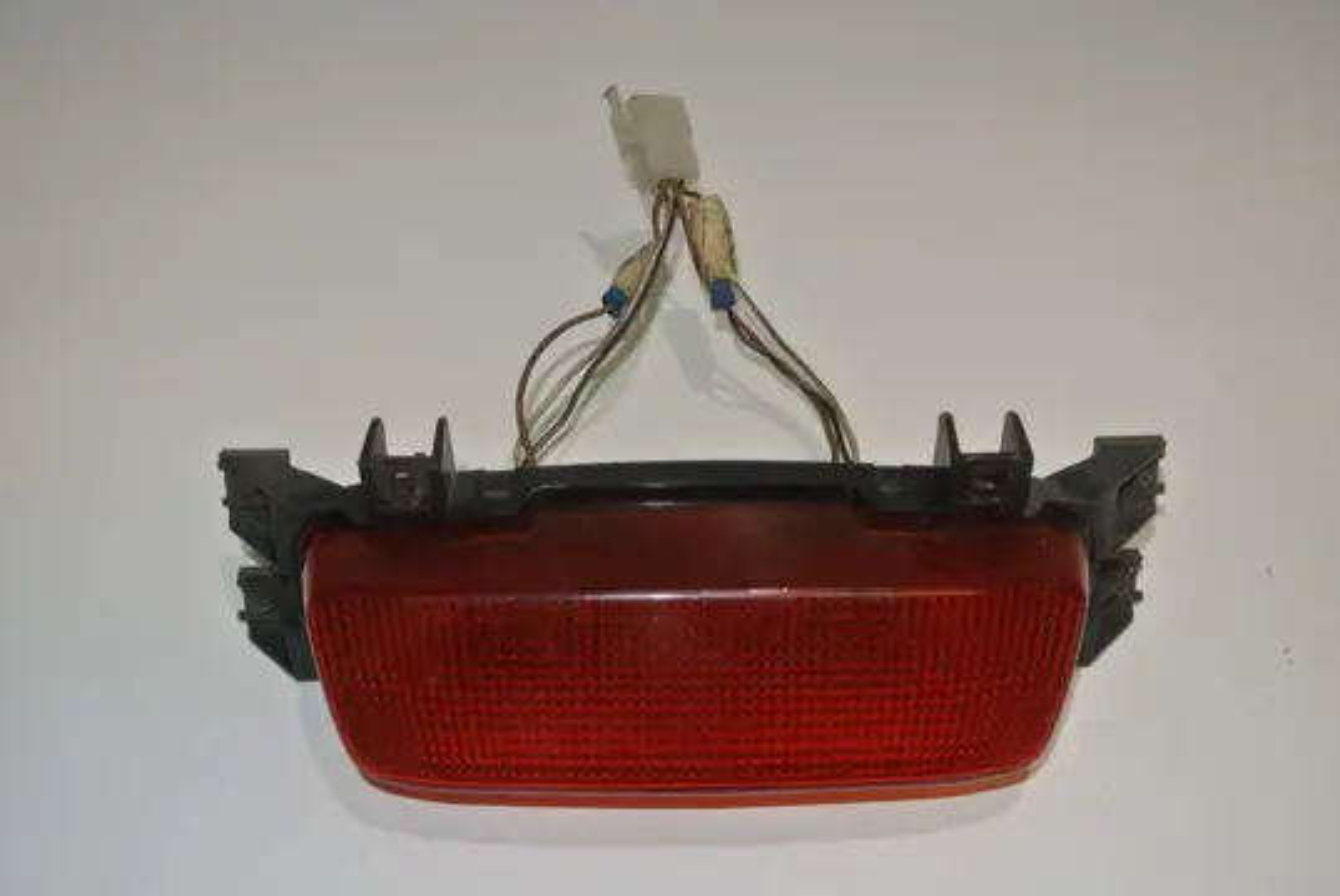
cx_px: 670
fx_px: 1490
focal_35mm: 40
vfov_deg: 33.5
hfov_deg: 48.4
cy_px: 448
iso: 200
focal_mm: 15.1
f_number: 4.2
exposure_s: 1/60
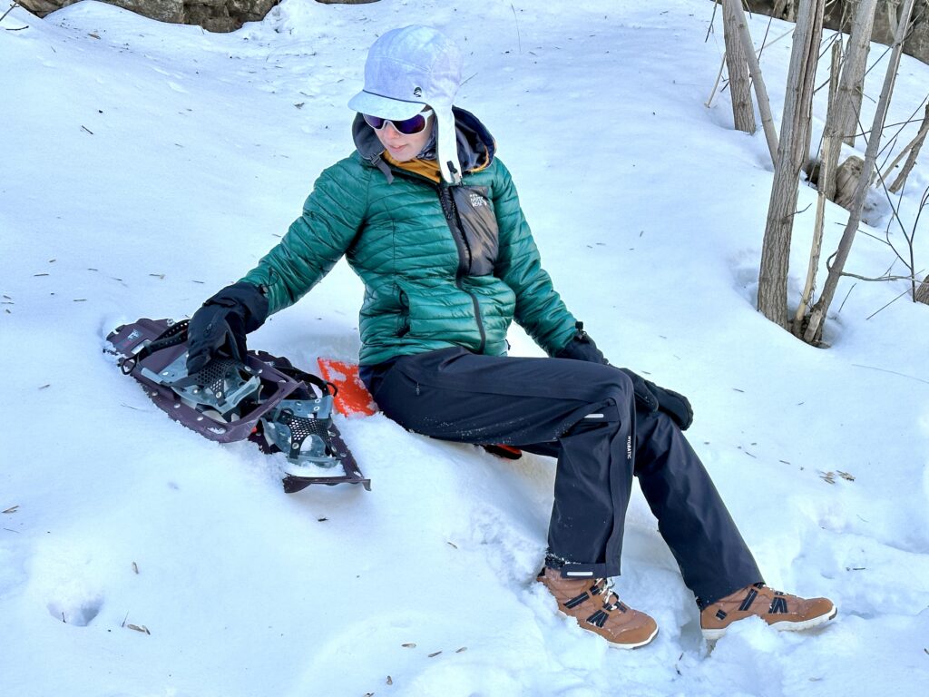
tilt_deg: -2.5
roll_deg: +2.4
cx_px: 464
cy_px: 348
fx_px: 1288
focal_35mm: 48
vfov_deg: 30.3
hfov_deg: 39.7
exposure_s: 1/980
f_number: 1.78
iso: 64
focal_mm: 6.86
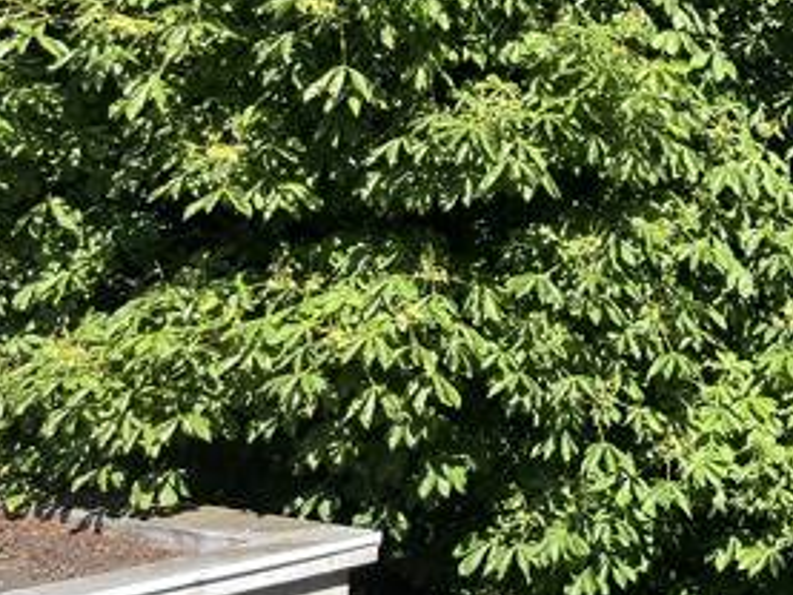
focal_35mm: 75
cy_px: 89
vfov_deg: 19.4
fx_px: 1719
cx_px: 1116
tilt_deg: +2.4
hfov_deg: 22.3
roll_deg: -2.2
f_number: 1.6
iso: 50
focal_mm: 5.1
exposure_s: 1/1372
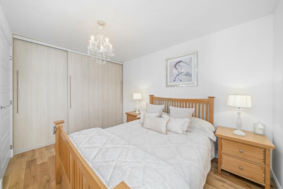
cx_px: 142
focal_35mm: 12
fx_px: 94
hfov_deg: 112.6
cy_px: 94
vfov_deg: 90.0
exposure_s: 1/2
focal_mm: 12
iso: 800
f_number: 14
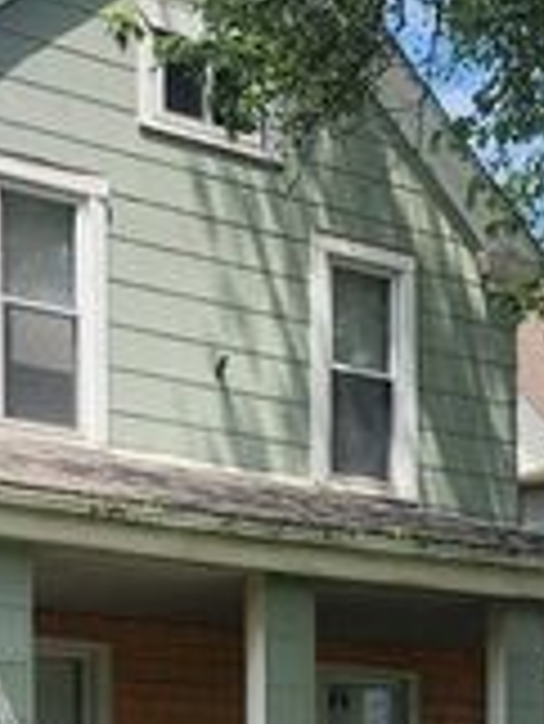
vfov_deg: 19.7
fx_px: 1988
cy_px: 816
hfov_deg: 15.6
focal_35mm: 95
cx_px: 216
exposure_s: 1/719
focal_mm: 6.4
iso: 12
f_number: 1.8
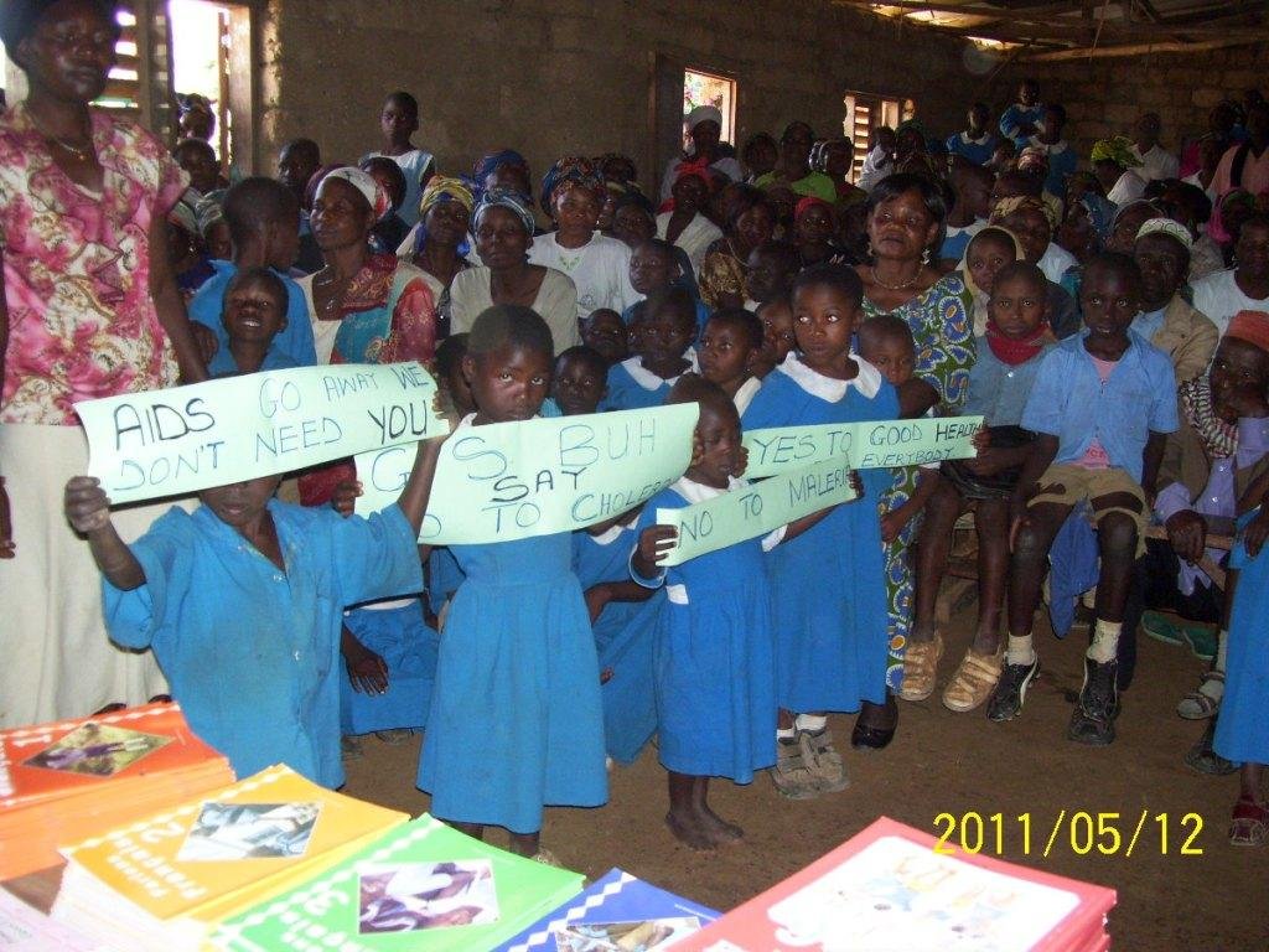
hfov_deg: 51.4
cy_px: 476
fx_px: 1320
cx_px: 634
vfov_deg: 39.7
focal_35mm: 36
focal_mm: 6
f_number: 2.7
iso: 200
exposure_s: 1/60
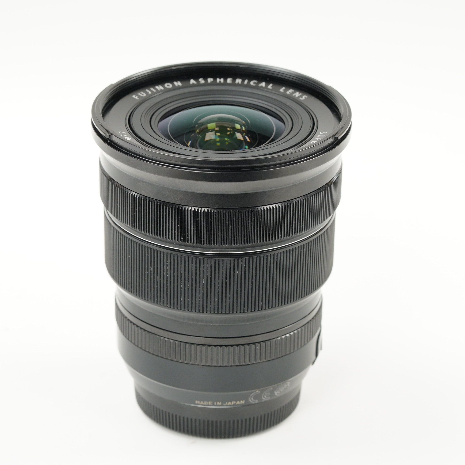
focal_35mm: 116
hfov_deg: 15.0
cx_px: 226
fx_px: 1763
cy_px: 233
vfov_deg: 15.0
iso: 1000
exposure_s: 1/10
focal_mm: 90
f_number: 10
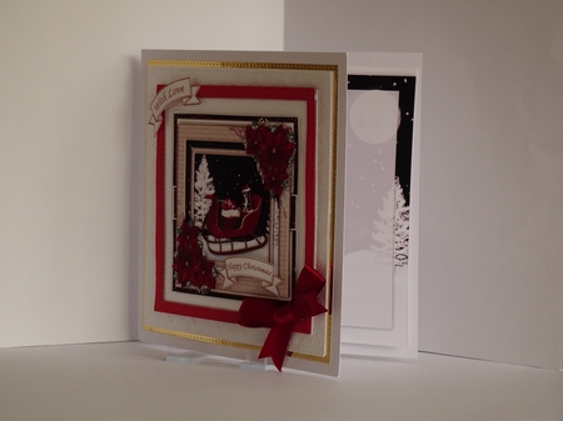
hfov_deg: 15.5
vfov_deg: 11.7
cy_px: 210
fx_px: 2064
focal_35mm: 127
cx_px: 282
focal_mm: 21.66
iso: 200
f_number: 5.6
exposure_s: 1/160
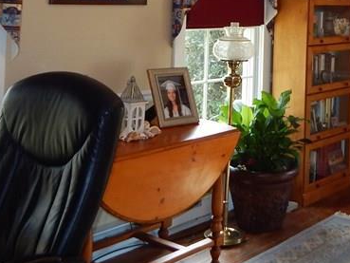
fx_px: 617
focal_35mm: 61
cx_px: 280
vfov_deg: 22.7
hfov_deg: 30.9
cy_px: -21
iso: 125
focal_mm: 4
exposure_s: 1/30
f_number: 3
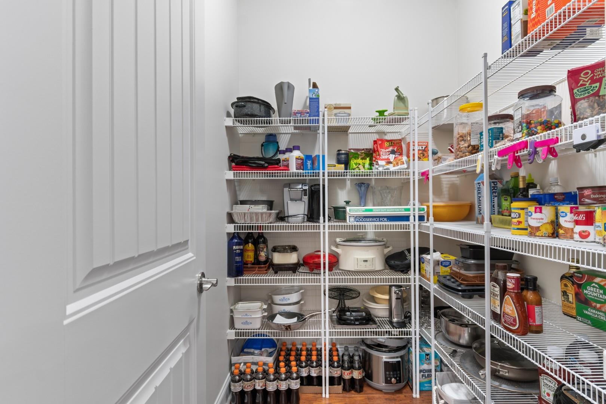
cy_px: 202
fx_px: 320
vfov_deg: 64.6
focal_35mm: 19
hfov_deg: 86.9
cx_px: 303
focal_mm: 13
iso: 100
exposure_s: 1/2
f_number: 4.8
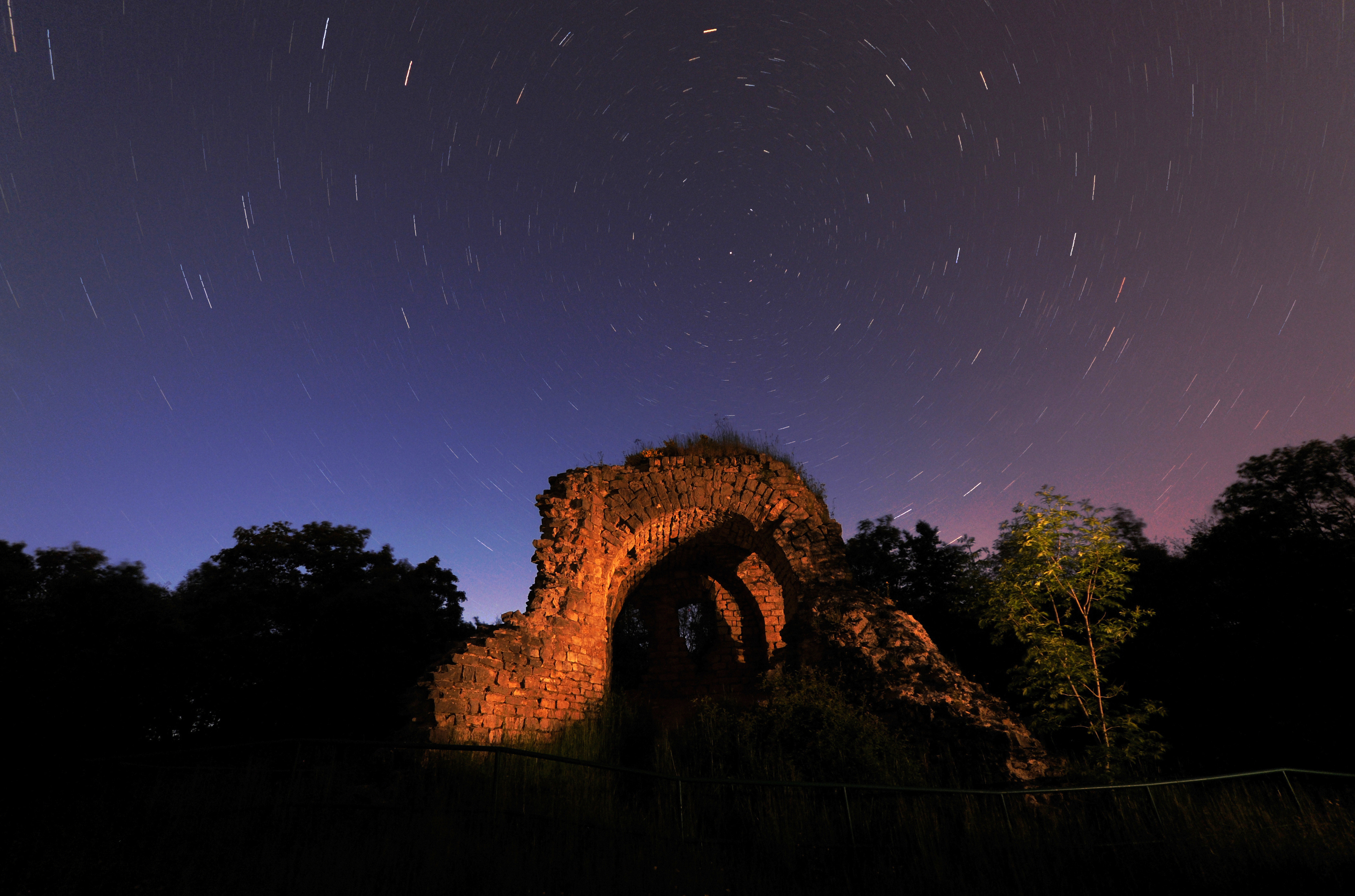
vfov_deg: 77.0
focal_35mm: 15
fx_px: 563
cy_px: 448
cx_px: 678
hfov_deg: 100.5
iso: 200
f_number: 5.6
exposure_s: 256
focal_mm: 10
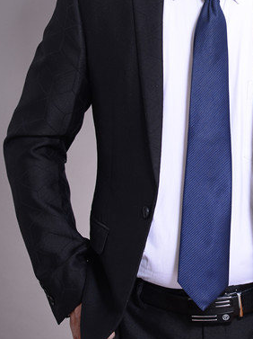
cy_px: 114
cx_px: 220
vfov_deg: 10.1
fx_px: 1904
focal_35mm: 195
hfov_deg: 7.6
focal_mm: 85
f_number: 8
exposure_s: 1/125
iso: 100
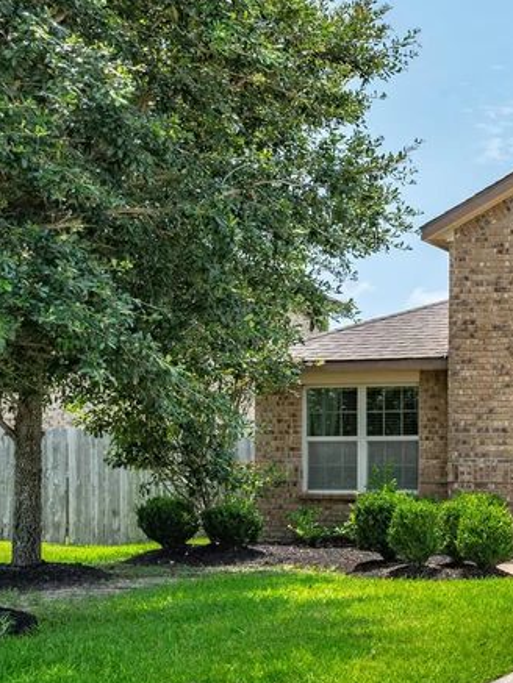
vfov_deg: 35.0
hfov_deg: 23.4
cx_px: 698
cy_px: 481
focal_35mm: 54
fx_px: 1067
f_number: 13
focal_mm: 24
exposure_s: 1/250
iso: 125
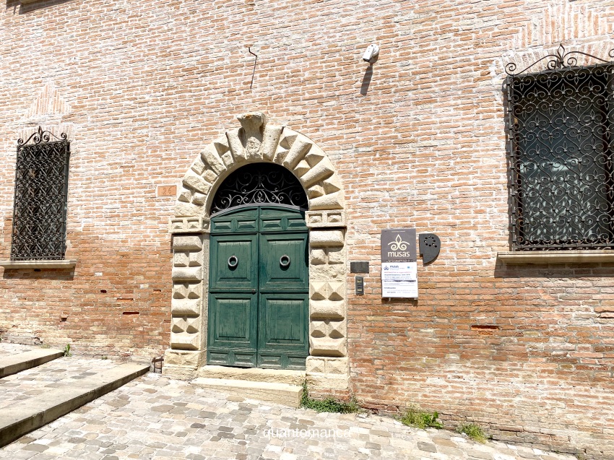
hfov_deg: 67.3
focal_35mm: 26
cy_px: 230
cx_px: 307
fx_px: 461
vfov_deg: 53.0
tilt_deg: +6.8
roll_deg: -0.7
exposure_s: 1/4115
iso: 32
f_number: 1.8
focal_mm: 4.25
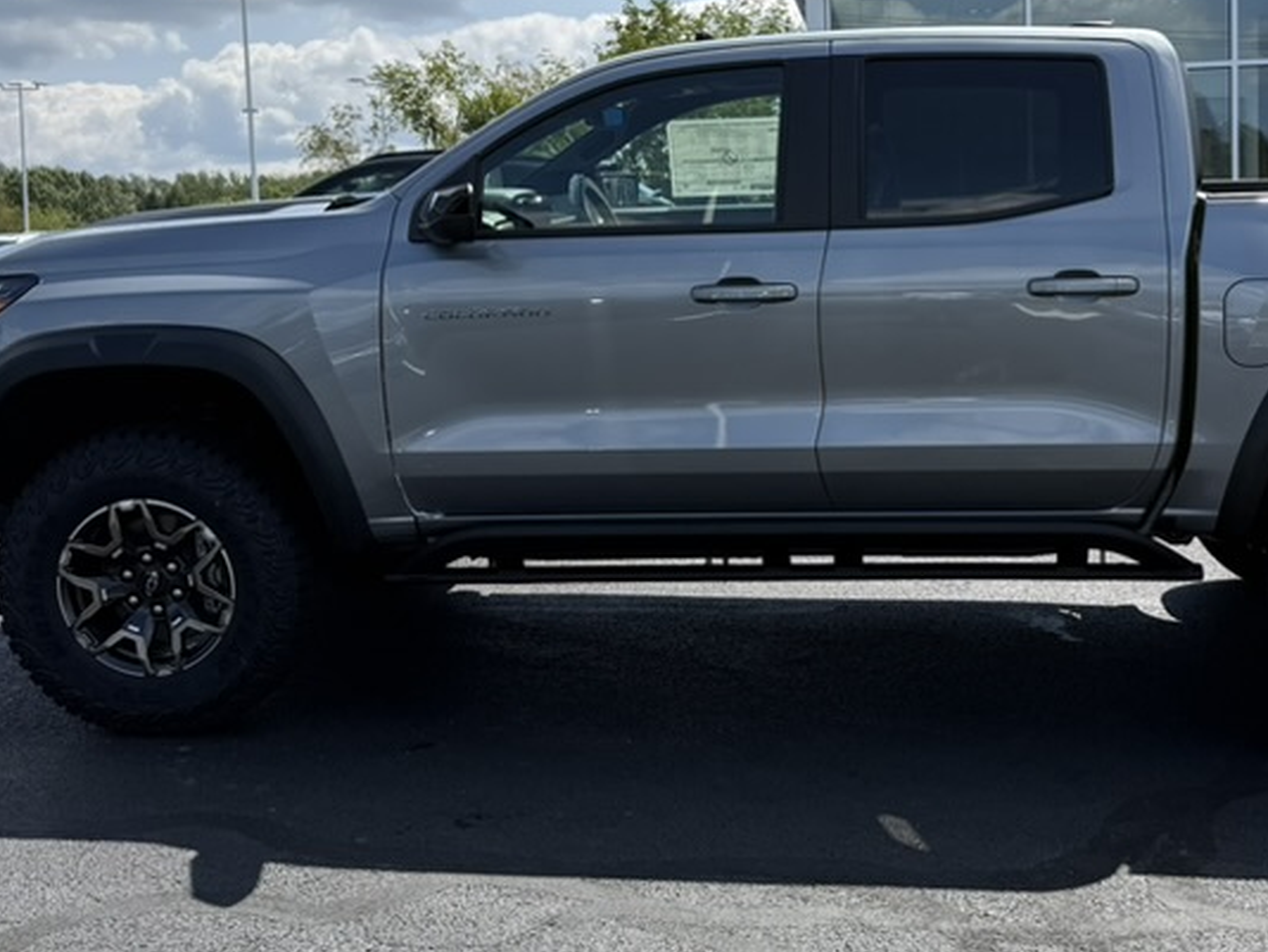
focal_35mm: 46
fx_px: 1686
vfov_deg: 31.4
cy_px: 344
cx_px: 864
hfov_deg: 40.6
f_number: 1.78
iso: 80
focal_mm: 6.76
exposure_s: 1/4673
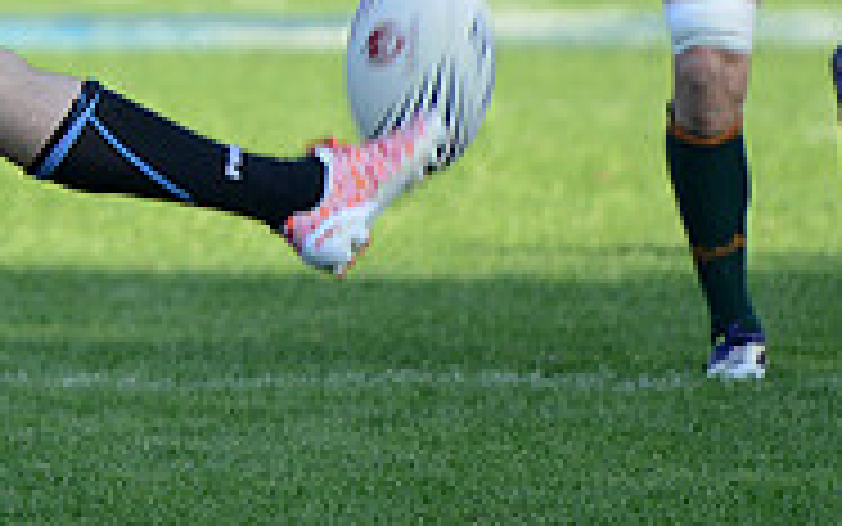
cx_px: 36
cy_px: -146
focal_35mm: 618
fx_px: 14186
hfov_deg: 3.4
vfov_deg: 2.1
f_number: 2.8
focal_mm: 195
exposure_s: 1/640
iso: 250
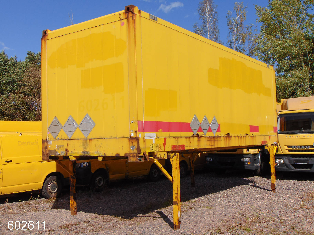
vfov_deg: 34.3
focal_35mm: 42
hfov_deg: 44.8
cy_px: 118
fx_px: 381
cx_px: 157
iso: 80
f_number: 8.7
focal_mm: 7.6
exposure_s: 1/160
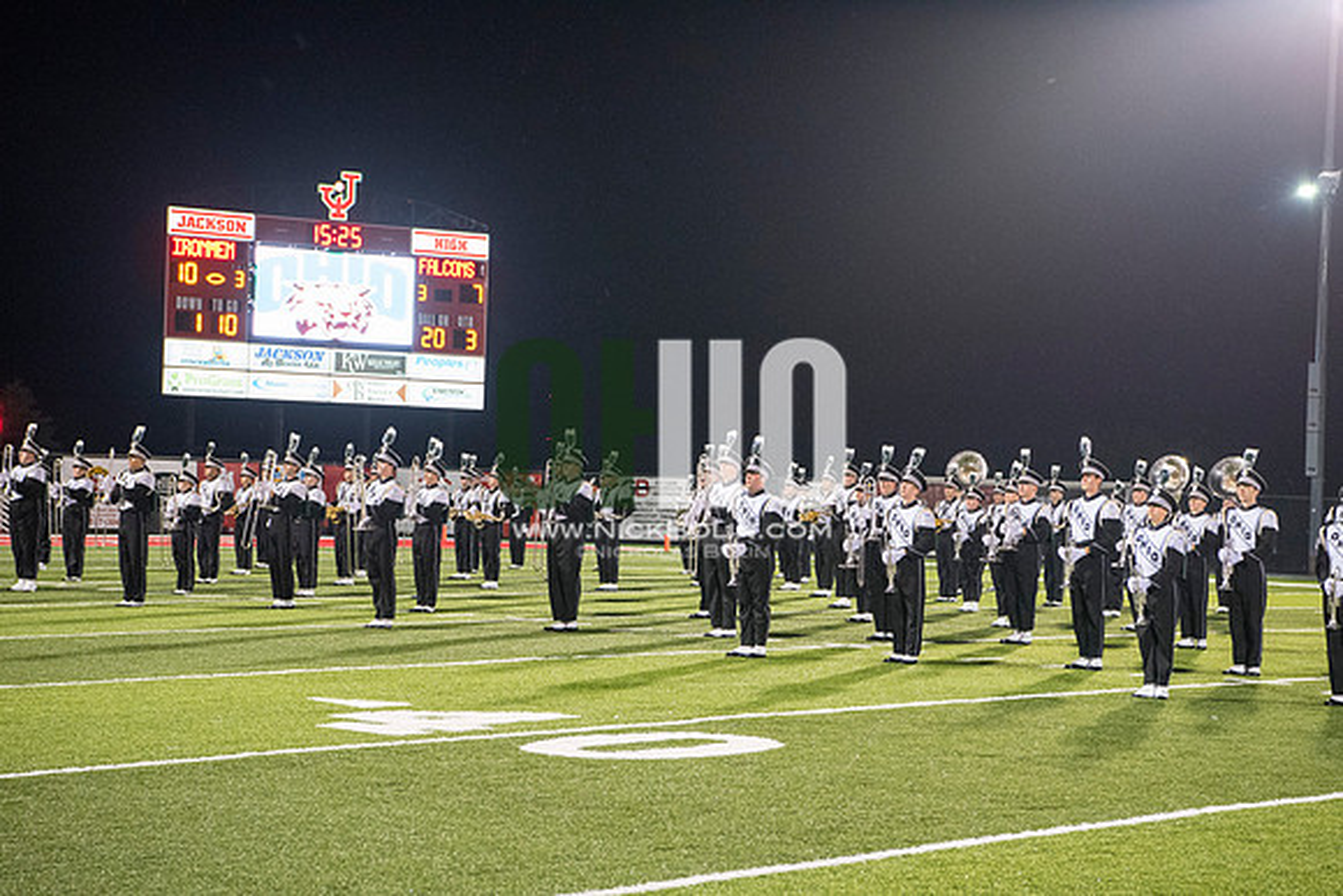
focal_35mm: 70
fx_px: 2612
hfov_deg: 28.8
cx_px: 672
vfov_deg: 19.5
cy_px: 448
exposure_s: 1/200
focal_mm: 70
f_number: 5.6
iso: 5000
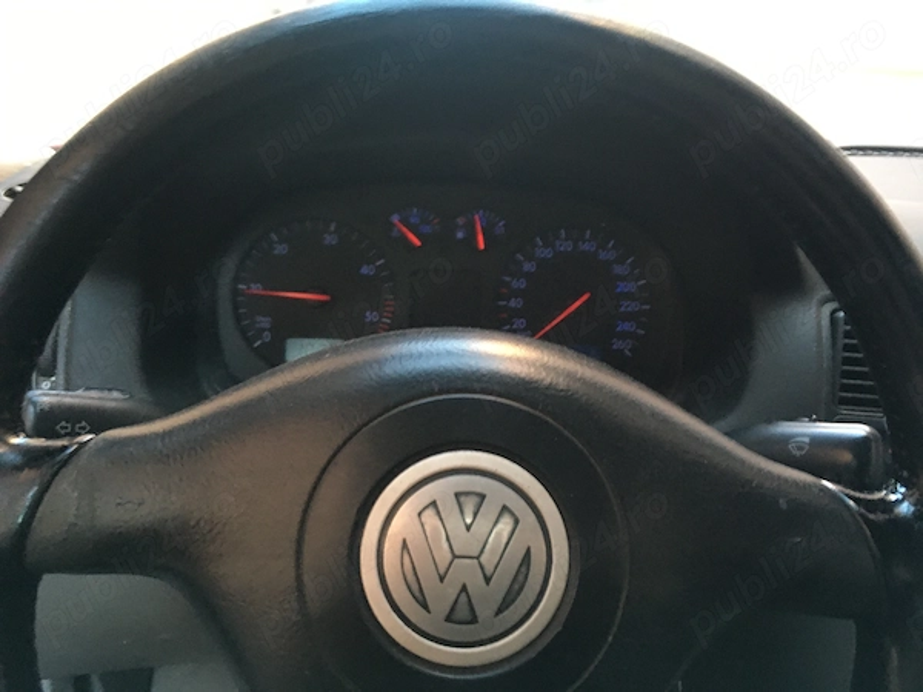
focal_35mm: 29
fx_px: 773
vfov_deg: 48.2
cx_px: 462
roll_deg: -2.5
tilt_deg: -19.3
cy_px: 346
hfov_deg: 61.7
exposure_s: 1/20
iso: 200
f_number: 2.2
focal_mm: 4.15
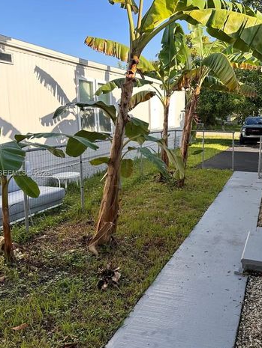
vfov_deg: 55.3
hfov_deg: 41.7
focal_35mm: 33
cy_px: 174
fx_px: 333
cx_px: 197
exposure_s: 1/803
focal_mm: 6.86
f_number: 1.78
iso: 80
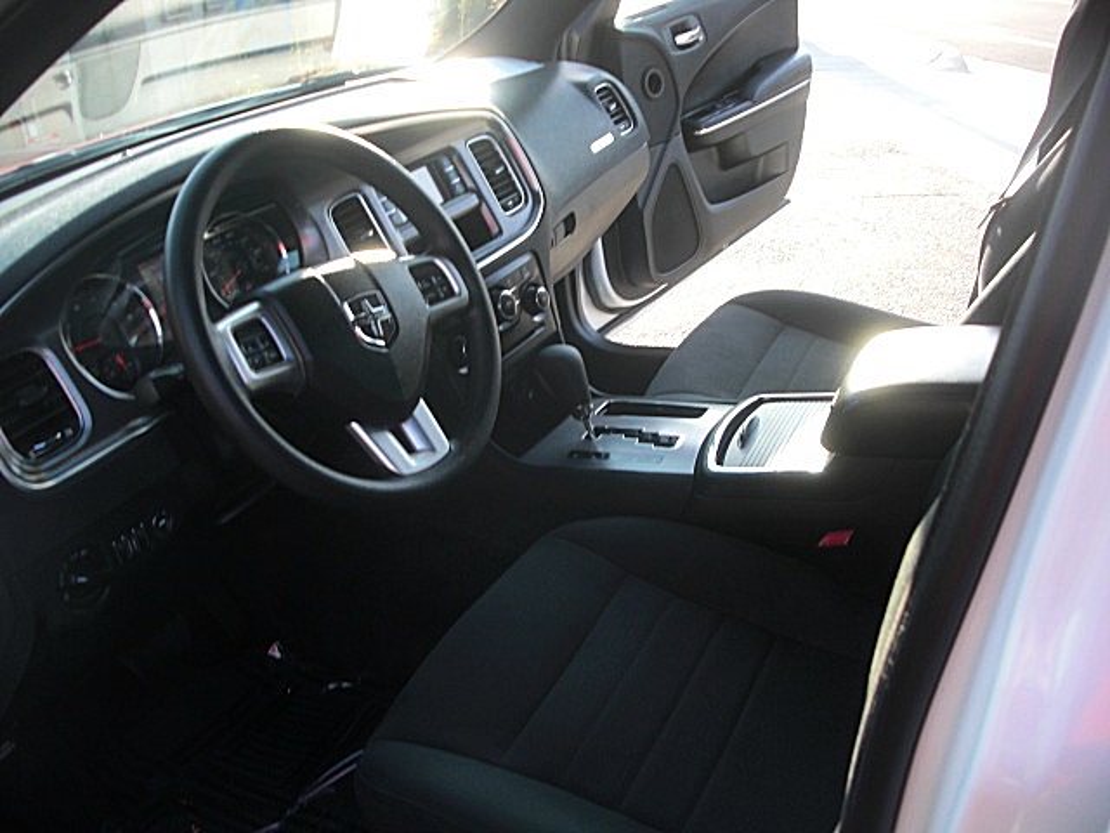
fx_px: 1154
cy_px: 416
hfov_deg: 51.4
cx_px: 555
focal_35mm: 36
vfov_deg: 39.7
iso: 50
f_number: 2.8
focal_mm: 6.3
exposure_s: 1/100
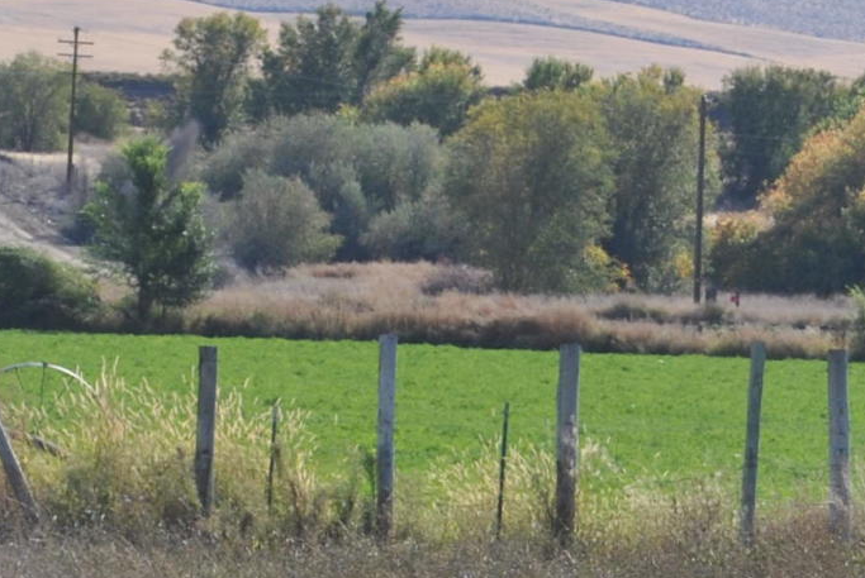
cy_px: 373
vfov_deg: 3.8
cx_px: 636
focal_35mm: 362
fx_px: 8712
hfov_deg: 5.7
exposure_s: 1/250
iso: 100
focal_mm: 55
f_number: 8
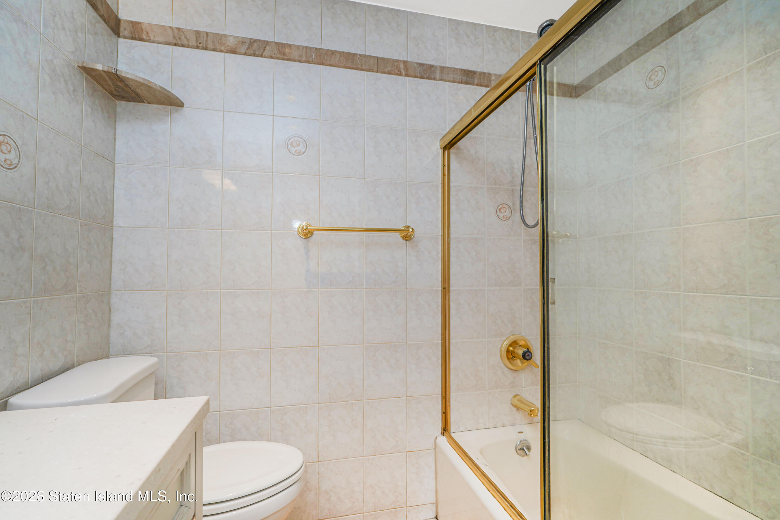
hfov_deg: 96.7
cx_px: 390
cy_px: 260
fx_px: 347
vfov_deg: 73.7
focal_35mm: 16
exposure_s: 1/40
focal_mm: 16
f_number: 4.5
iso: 50
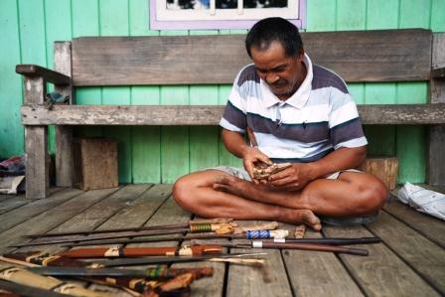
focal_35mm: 35
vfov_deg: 37.9
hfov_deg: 54.4
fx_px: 433
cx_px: 222
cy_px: 148
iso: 160
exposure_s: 1/250
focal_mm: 35
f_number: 2.8
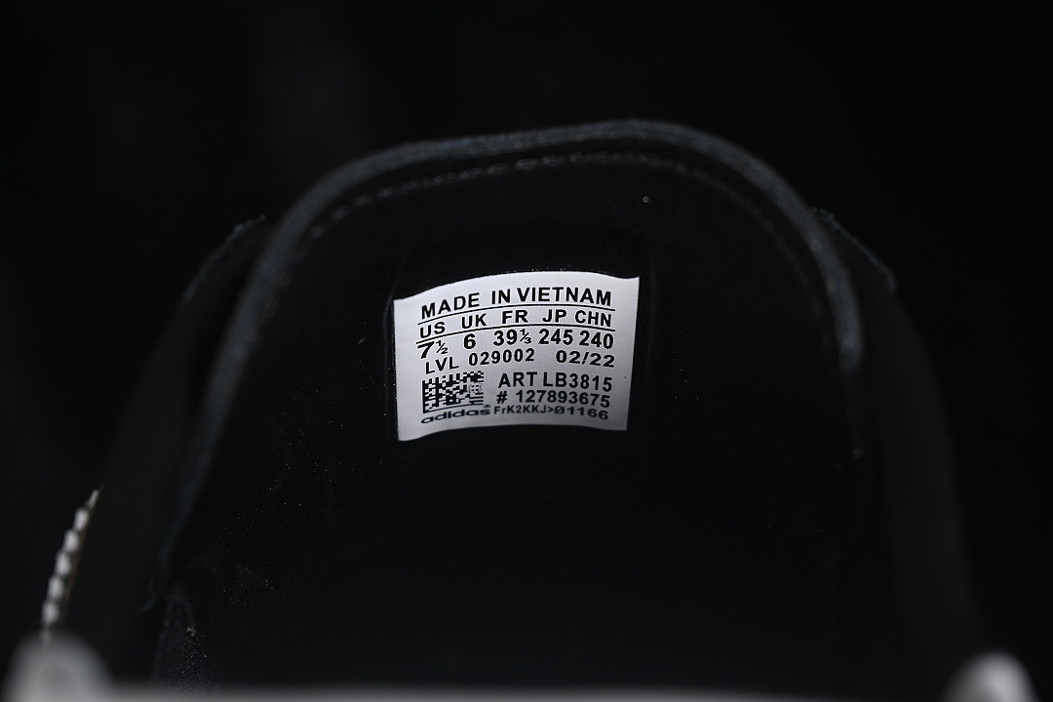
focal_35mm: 75
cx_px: 526
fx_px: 2194
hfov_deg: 27.0
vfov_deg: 18.2
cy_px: 351
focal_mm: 50
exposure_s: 1/50
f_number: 6.3
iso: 160
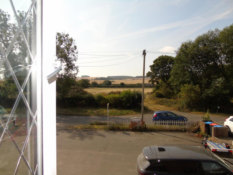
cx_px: 116
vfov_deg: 54.9
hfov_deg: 69.4
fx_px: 168
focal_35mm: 25
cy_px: 88
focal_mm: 4.4
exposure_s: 1/1250
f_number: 3.4
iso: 80
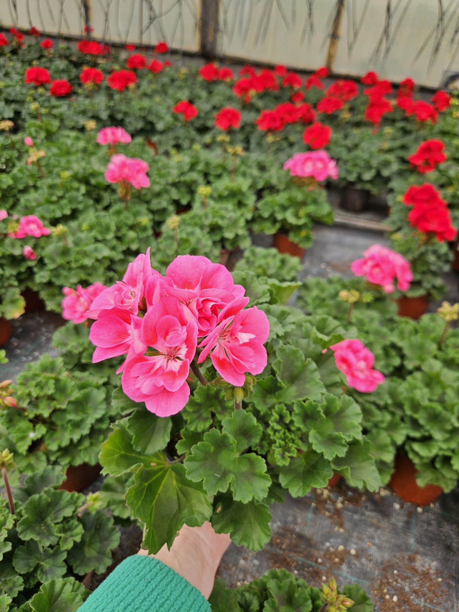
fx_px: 407
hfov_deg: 58.9
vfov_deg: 73.9
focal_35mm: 23
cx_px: 230
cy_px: 306
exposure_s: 1/321
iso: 25
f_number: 1.8
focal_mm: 5.4
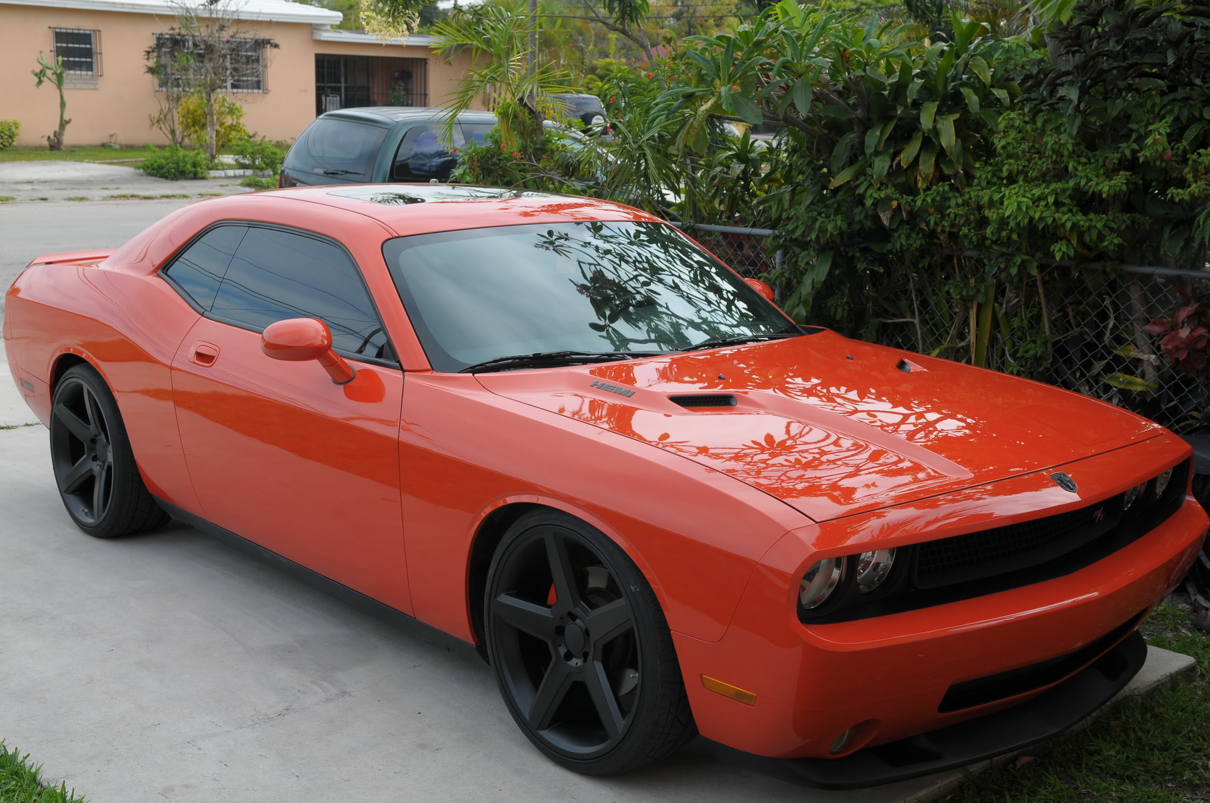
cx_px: 605
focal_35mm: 45
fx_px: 1511
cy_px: 402
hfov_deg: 43.7
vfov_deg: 29.8
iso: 200
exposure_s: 1/160
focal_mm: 30
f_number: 6.3
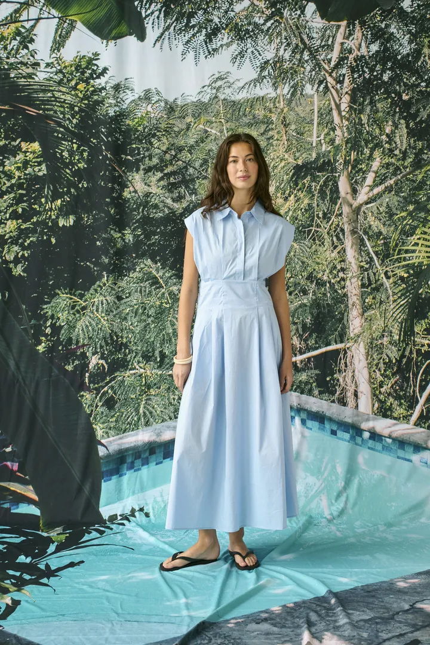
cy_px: 322
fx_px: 896
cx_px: 215
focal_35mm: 50
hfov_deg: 27.0
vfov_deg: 39.6
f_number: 5.6
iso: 800
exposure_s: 1/100
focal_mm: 50
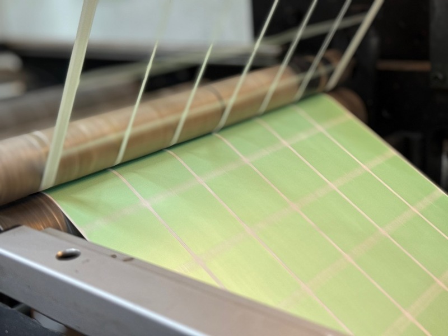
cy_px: 168
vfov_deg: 30.3
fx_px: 621
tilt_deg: -17.5
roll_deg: +4.2
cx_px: 224
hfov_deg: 39.7
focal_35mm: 48
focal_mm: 6.76
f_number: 1.78
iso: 80
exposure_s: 1/120
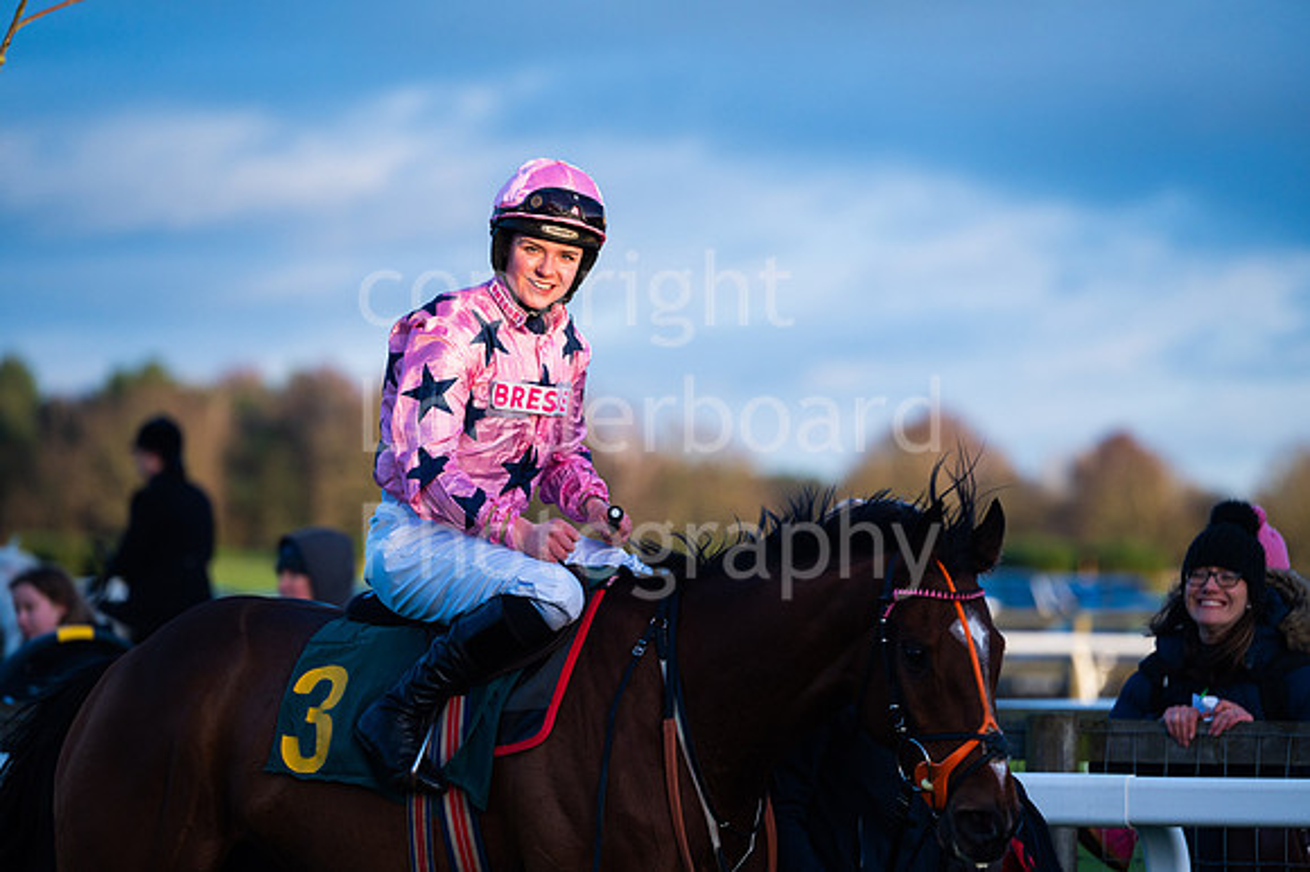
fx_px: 6910
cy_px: 436
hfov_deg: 10.8
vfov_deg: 7.2
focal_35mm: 190
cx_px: 655
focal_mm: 190
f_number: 3.5
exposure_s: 1/3200
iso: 800
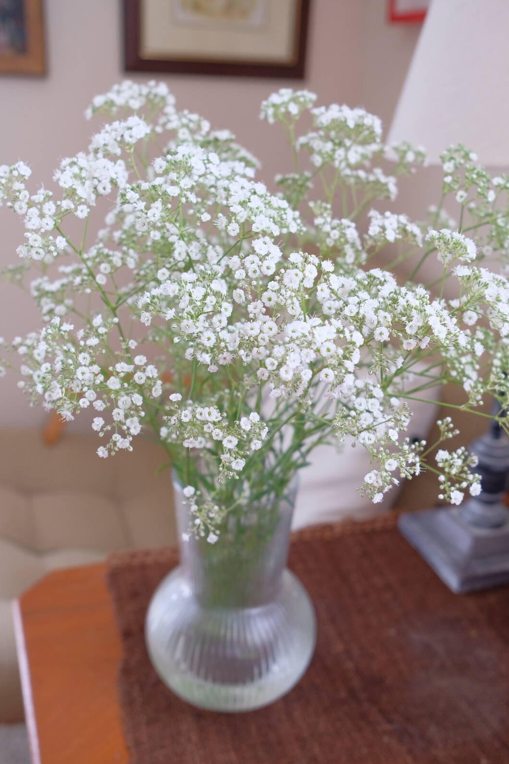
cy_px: 405
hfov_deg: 34.2
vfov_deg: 49.5
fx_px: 827
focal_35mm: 39
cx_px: 254
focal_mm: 23
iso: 640
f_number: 4
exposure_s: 1/60
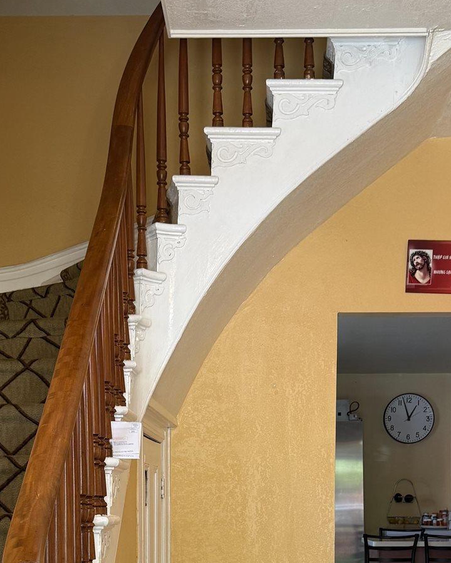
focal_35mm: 60
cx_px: 256
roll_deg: -0.3
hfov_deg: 25.4
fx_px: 1001
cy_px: 514
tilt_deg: -0.4
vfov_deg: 30.0
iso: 100
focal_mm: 6.76
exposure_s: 1/60
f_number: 1.78
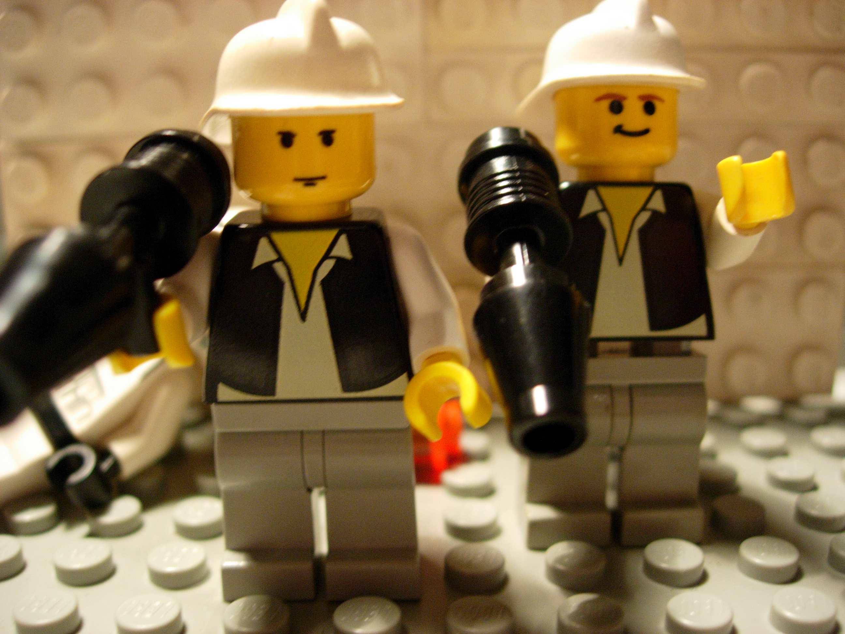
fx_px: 928
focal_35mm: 38
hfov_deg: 49.0
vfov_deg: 37.7
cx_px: 422
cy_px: 317
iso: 200
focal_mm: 7.8
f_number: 2.8
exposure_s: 1/24.6
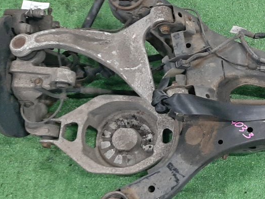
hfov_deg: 24.5
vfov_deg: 20.3
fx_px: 551
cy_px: 140
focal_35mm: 72
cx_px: 316
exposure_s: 1/33
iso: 187
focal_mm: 3.93
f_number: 1.7
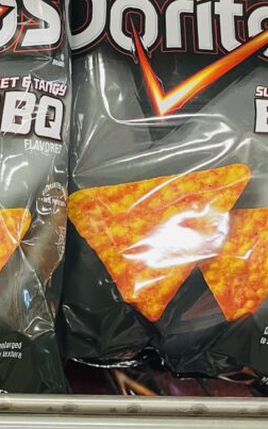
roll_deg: -1.3
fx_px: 818
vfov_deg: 29.2
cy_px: 277
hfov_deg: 16.9
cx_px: -130
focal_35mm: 70
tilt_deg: -22.3
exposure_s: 1/60
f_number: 1.6
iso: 160
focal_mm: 4.2
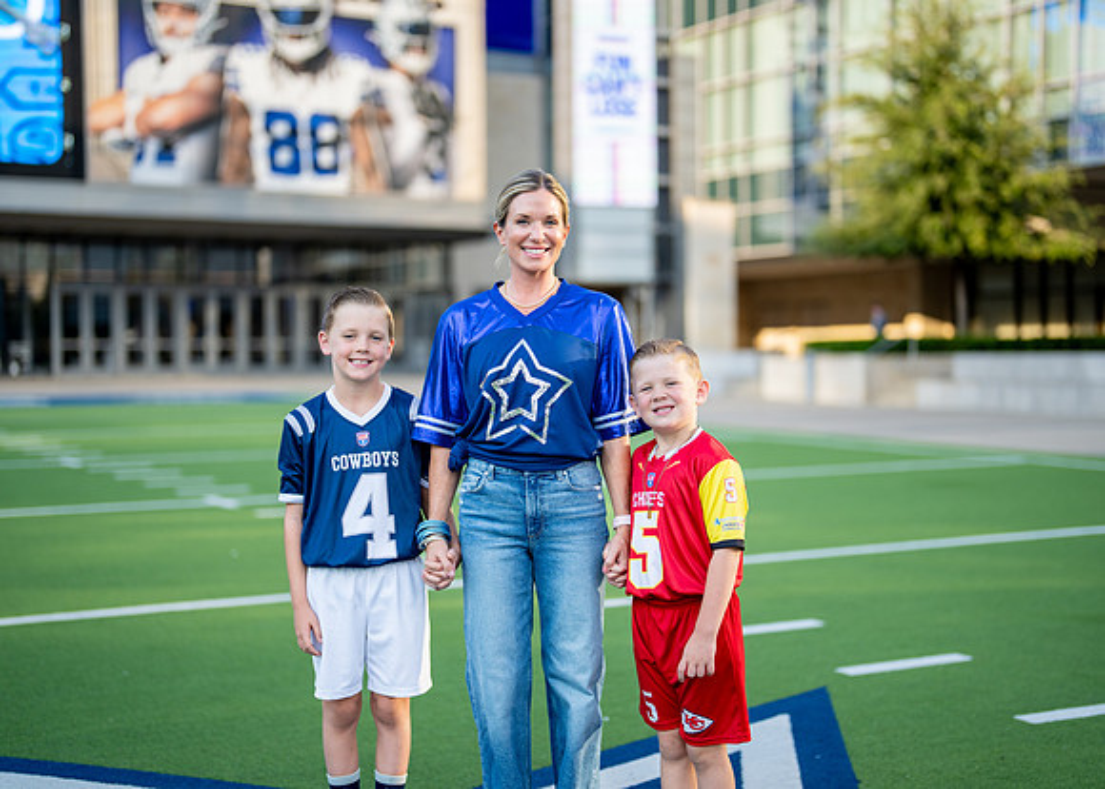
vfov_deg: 26.0
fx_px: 1705
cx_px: 560
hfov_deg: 35.9
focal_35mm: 54
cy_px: 394
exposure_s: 1/1600
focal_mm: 50
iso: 100
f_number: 1.2
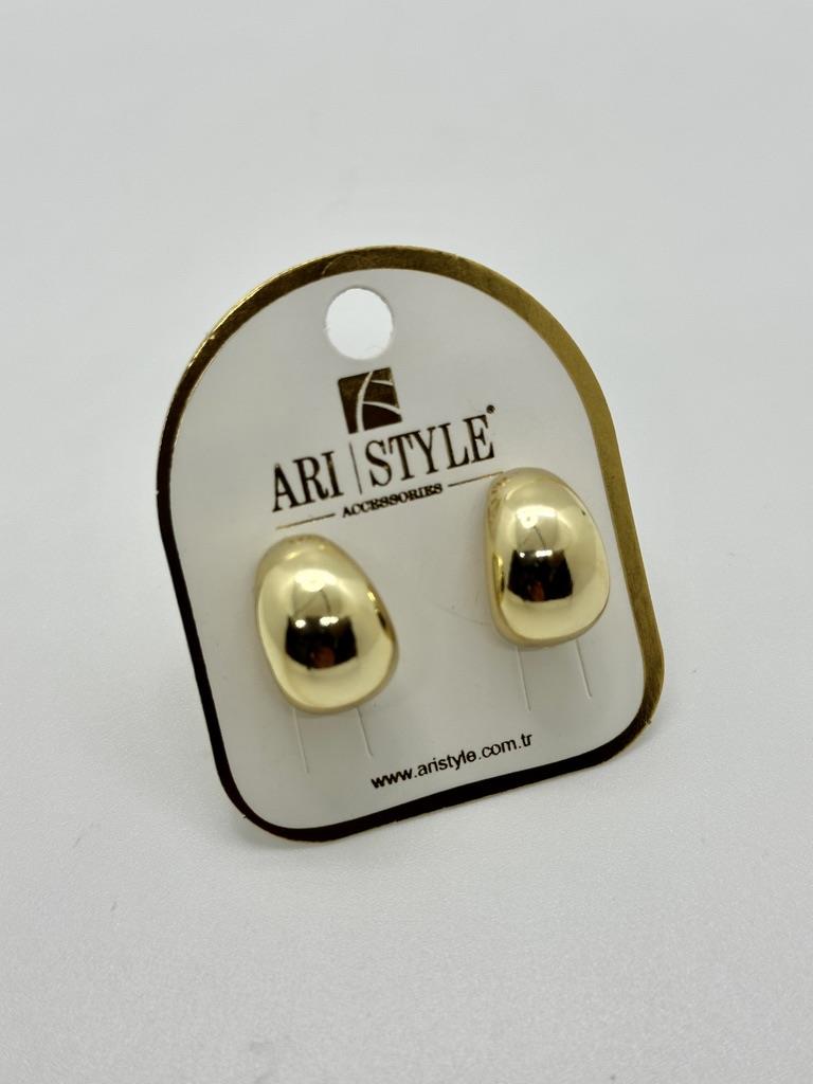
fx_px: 1503
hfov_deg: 30.3
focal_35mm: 48
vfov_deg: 39.7
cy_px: 542
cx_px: 406
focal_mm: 6.86
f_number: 1.78
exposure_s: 1/229
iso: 64
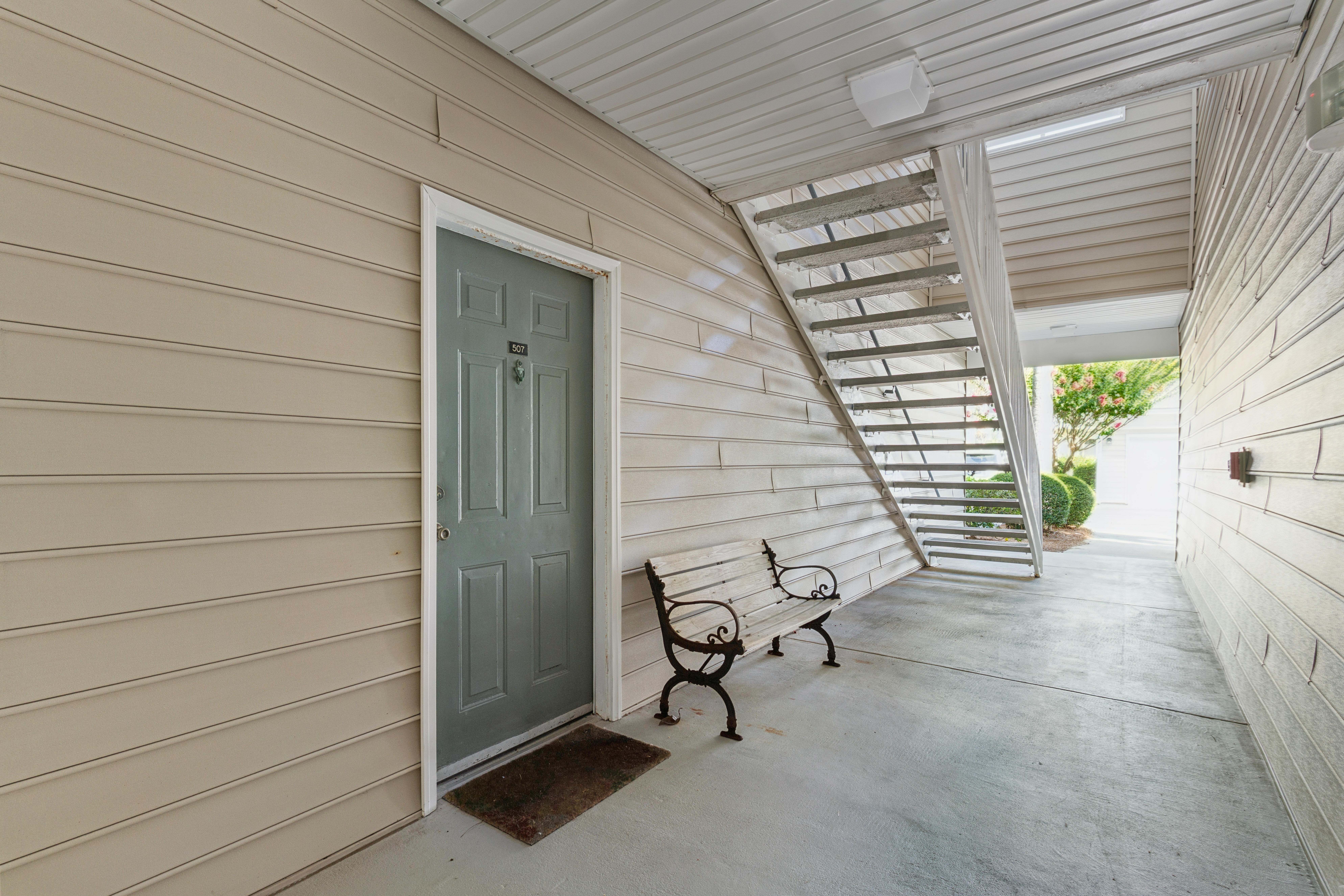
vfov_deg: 70.5
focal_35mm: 17
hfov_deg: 93.3
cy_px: 448
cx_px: 672
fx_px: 635
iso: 250
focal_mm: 17
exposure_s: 1/5
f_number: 8
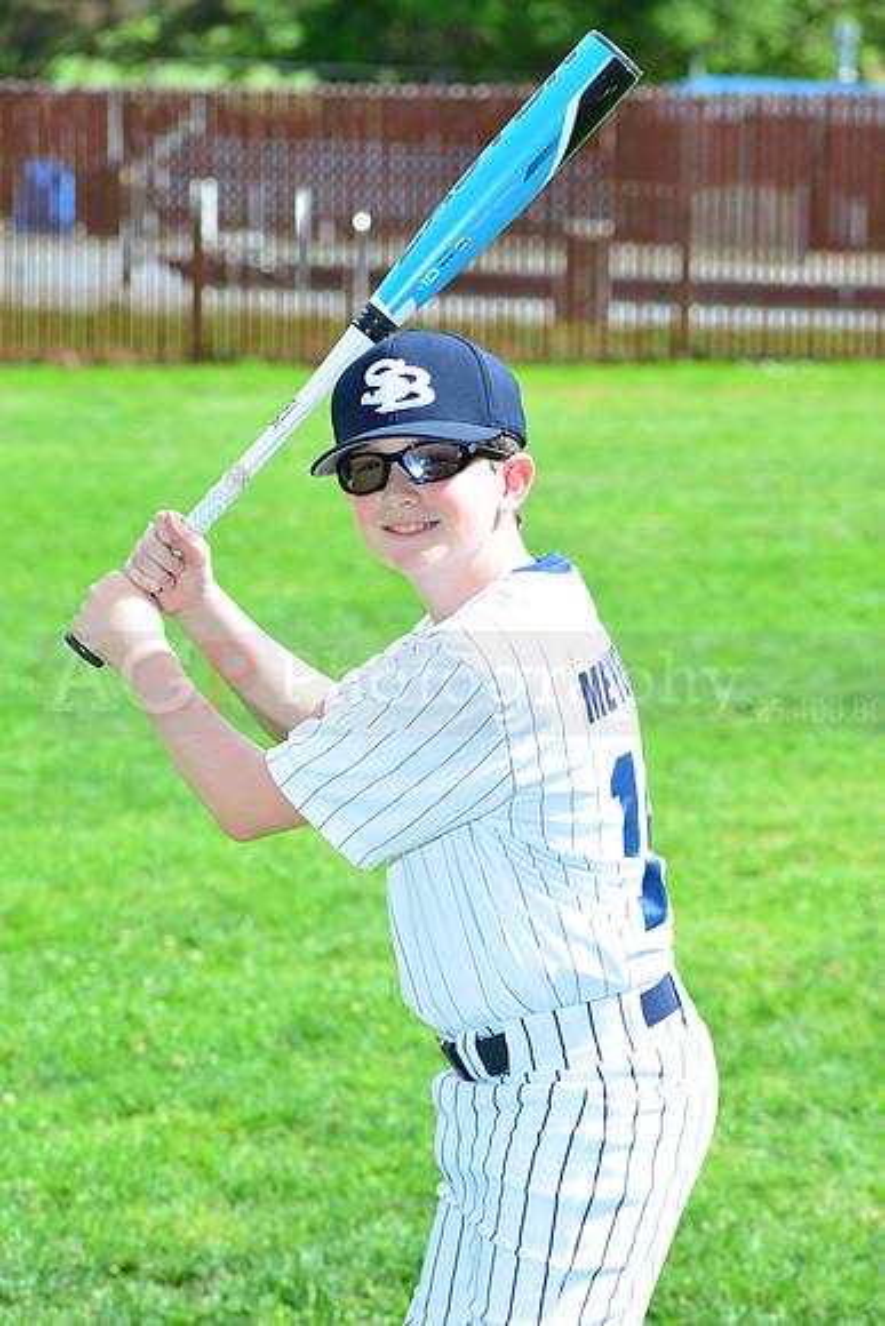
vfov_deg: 16.4
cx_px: 442
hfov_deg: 11.0
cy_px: 663
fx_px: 4606
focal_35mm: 125
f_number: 8
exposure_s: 1/200
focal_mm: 125
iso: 200
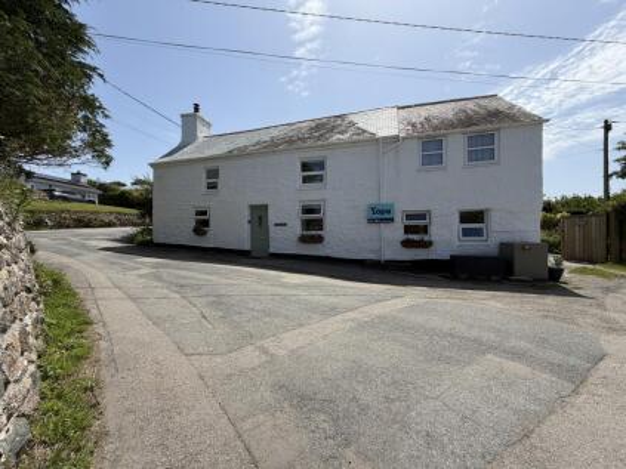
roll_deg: +0.2
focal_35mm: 14
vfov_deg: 85.6
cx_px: 313
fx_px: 253
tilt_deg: +0.4
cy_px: 234
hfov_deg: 102.1
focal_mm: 2.22
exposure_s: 1/1068
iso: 20
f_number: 2.2
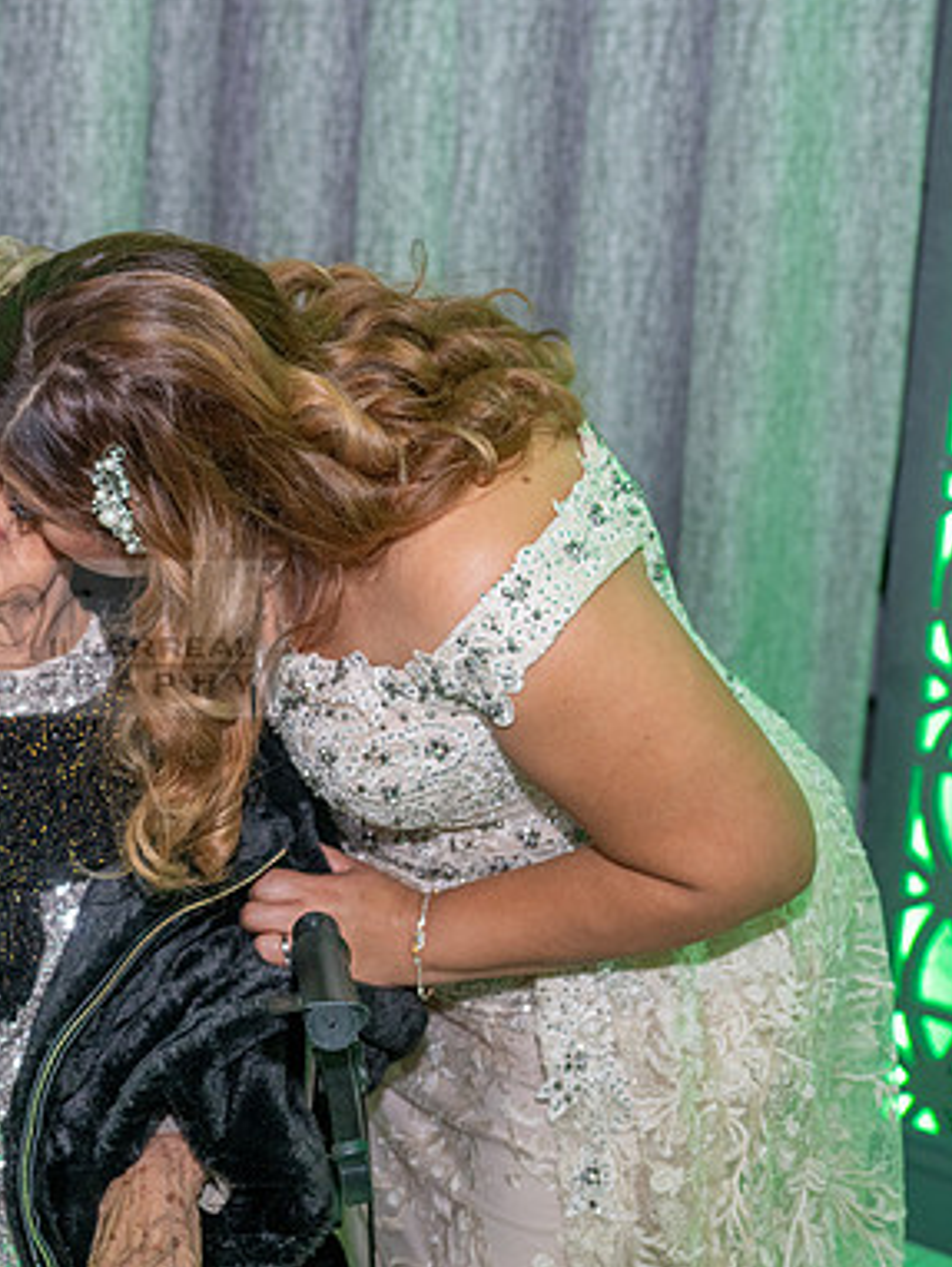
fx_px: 2564
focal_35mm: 70
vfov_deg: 27.8
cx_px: 3
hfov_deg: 20.4
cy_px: 638
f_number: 4.5
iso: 1000
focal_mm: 48
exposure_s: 1/125
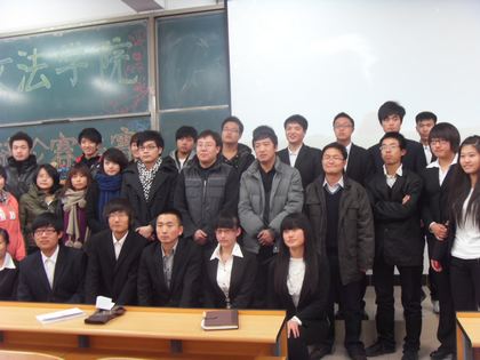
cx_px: 240
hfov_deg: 47.9
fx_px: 541
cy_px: 180
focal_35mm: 39
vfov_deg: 36.8
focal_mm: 6.6
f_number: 3.5
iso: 200
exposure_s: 1/8
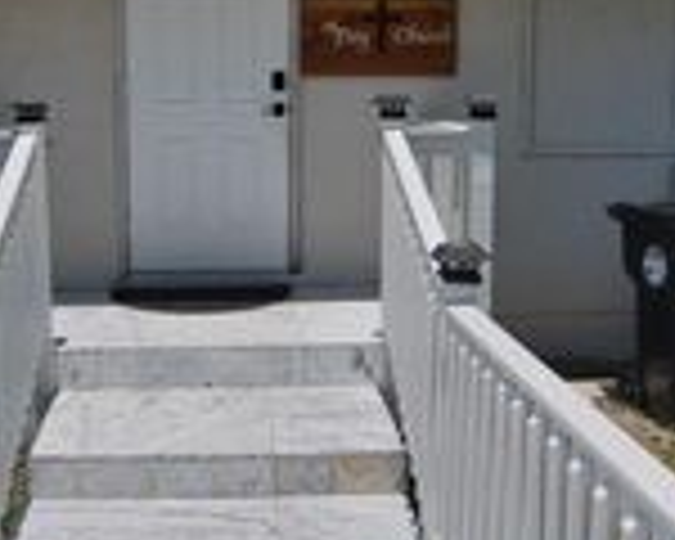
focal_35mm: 50
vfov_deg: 30.1
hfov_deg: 37.1
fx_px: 999
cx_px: 256
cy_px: 196
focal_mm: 16
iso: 100
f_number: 2.8
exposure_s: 1/4000
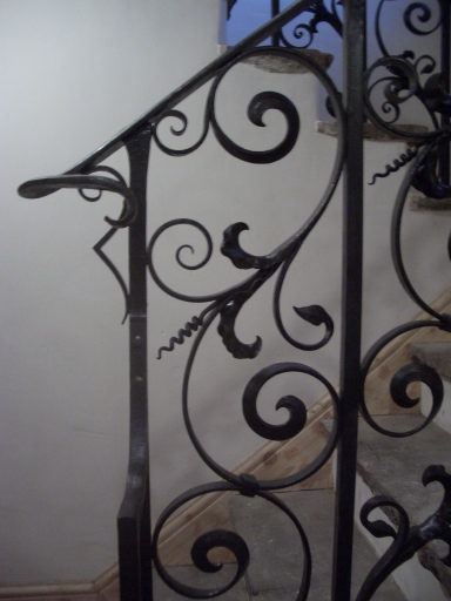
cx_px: 226
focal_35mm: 35
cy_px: 300
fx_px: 608
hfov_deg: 40.7
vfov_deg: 52.6
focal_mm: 5.8
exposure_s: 1/8
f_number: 2.6
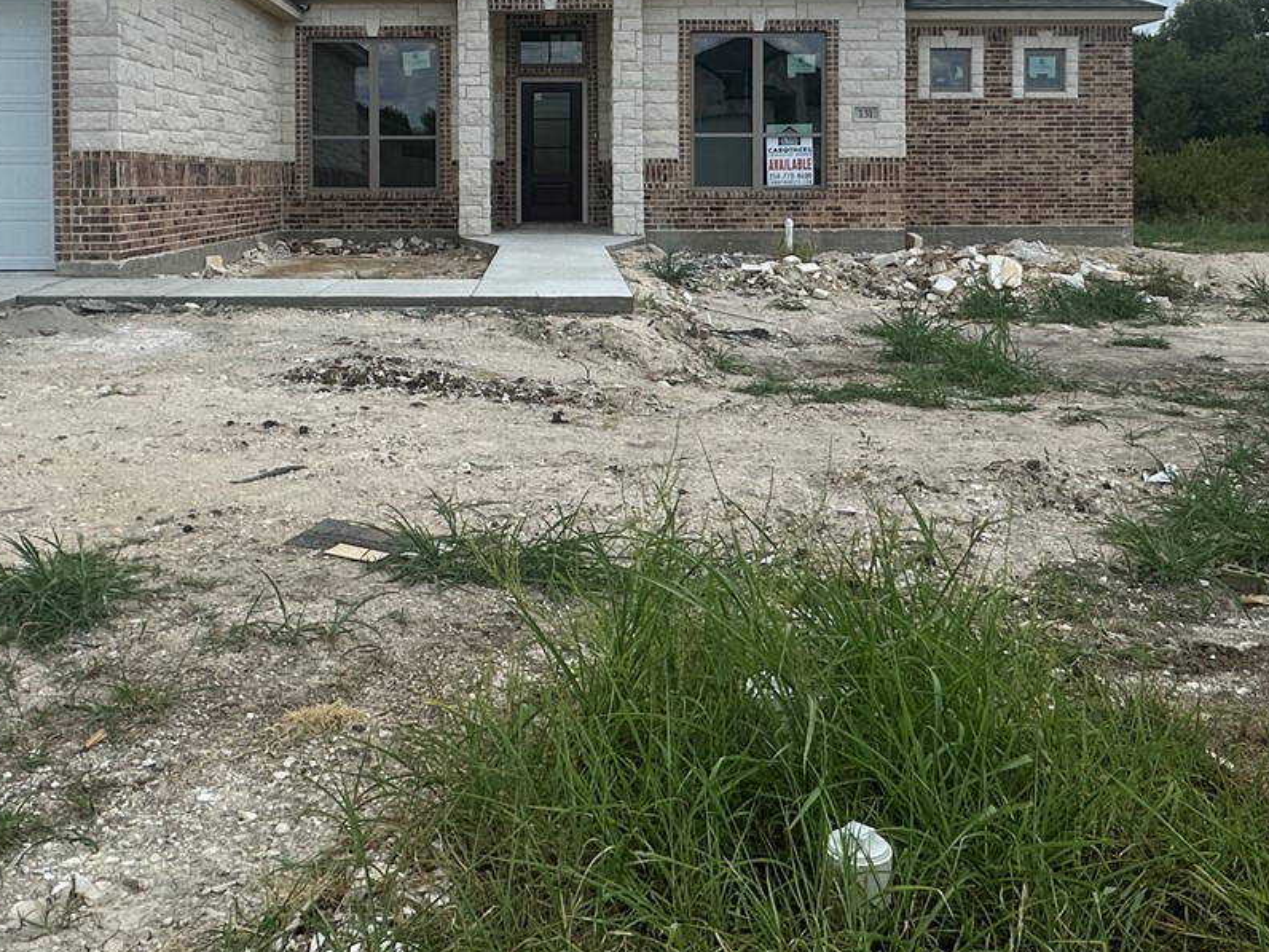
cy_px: 195
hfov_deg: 51.2
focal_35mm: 36
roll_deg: -0.3
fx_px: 1320
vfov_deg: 38.2
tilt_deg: -0.6
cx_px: 563
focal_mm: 2.22
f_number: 2.2
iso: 50
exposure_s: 1/1916
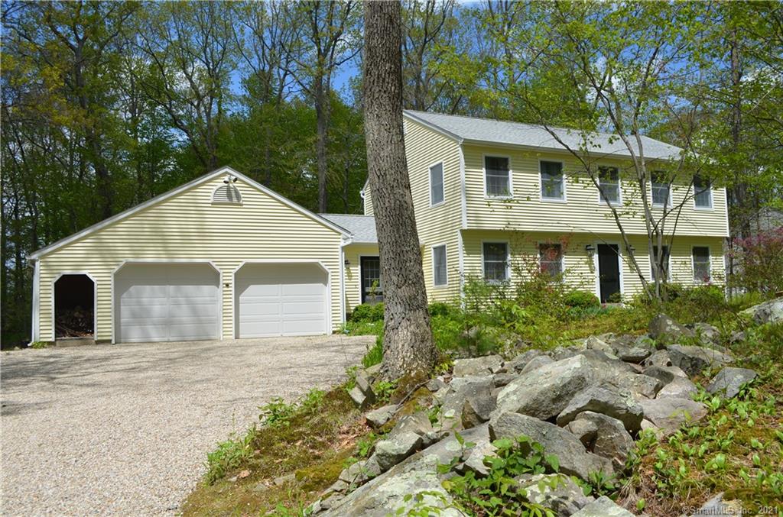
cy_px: 258
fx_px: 651
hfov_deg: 62.1
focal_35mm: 30
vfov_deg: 43.4
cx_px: 392
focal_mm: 20
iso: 100
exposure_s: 1/320
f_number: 9
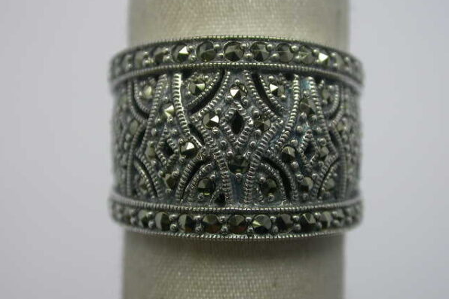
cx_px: 224
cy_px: 142
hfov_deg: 22.9
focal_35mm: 89
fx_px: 1110
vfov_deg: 15.3
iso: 100
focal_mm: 17.7
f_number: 4.1
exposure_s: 1/91.3
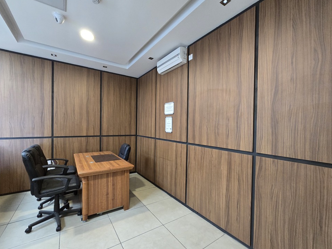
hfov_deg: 102.1
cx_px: 170
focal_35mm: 14
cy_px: 129
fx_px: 134
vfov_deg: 85.6
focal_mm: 2.2
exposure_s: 1/50
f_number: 2.2
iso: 640
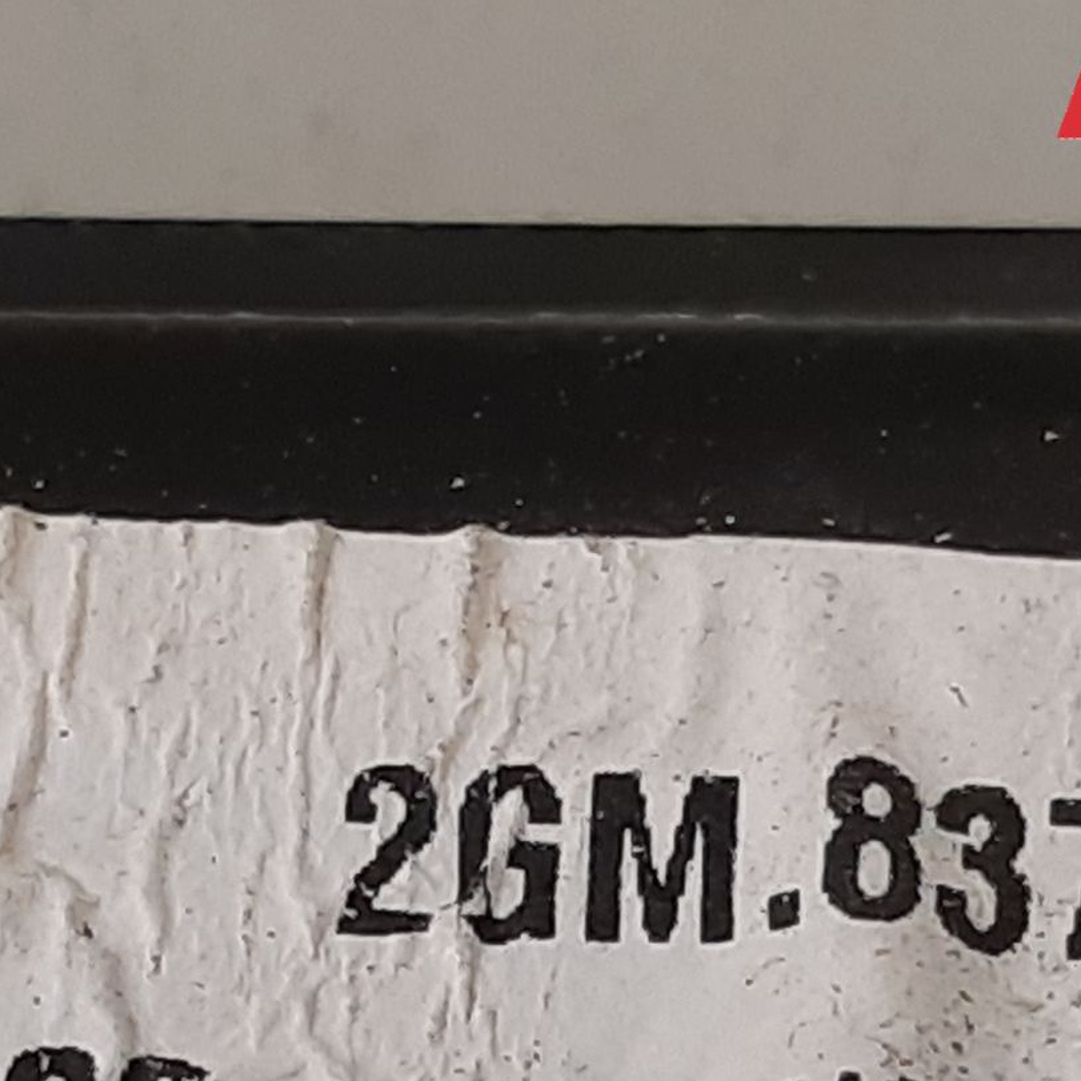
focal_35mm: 58
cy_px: 937
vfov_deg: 28.6
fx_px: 2049
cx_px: 511
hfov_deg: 29.5
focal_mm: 3.93
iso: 125
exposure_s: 1/50
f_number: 1.7
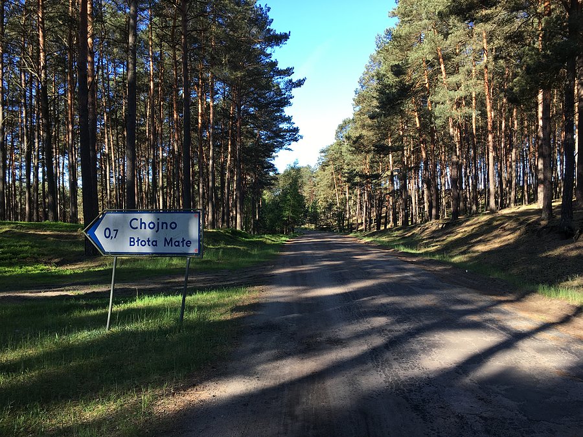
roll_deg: -0.7
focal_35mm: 29
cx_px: 292
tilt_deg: +0.9
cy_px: 218
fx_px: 488
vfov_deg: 48.2
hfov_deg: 61.7
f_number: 2.2
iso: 25
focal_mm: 4.15
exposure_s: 1/242
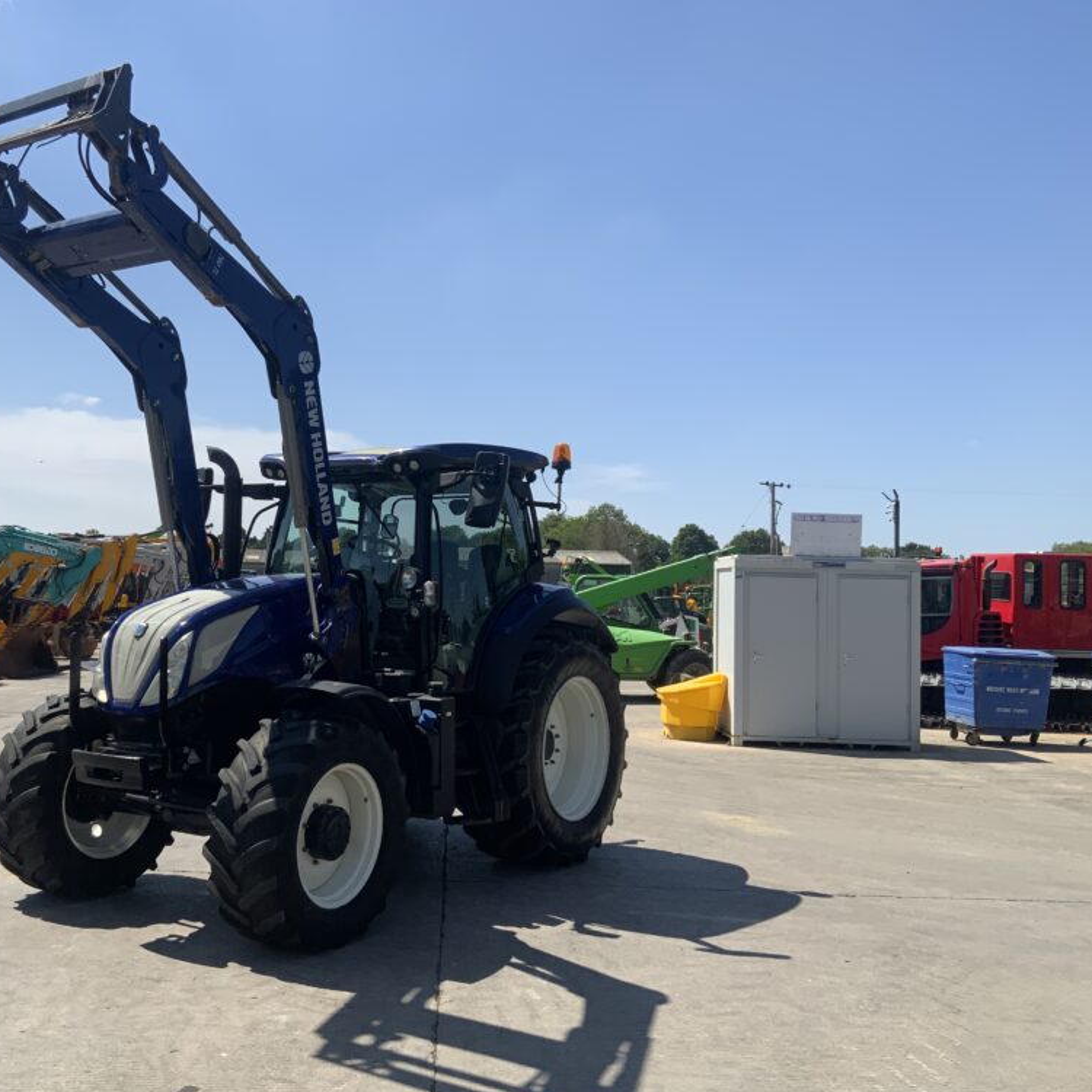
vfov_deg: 47.2
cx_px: 403
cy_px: 547
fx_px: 1249
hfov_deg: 46.8
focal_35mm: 35
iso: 20
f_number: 1.8
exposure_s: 1/2538
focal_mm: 3
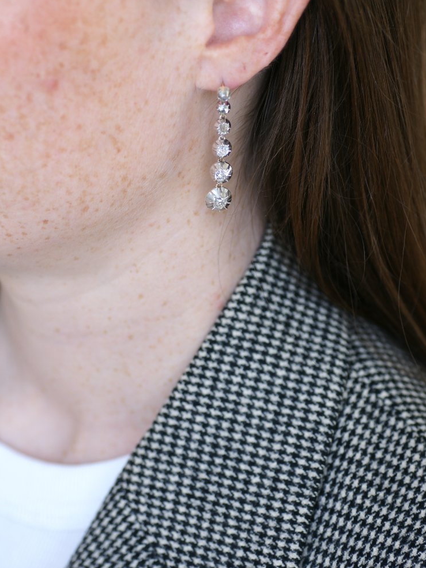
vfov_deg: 16.0
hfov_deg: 12.1
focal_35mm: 123
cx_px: 220
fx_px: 2018
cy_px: 223
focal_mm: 70
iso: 200
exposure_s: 1/125
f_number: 3.2
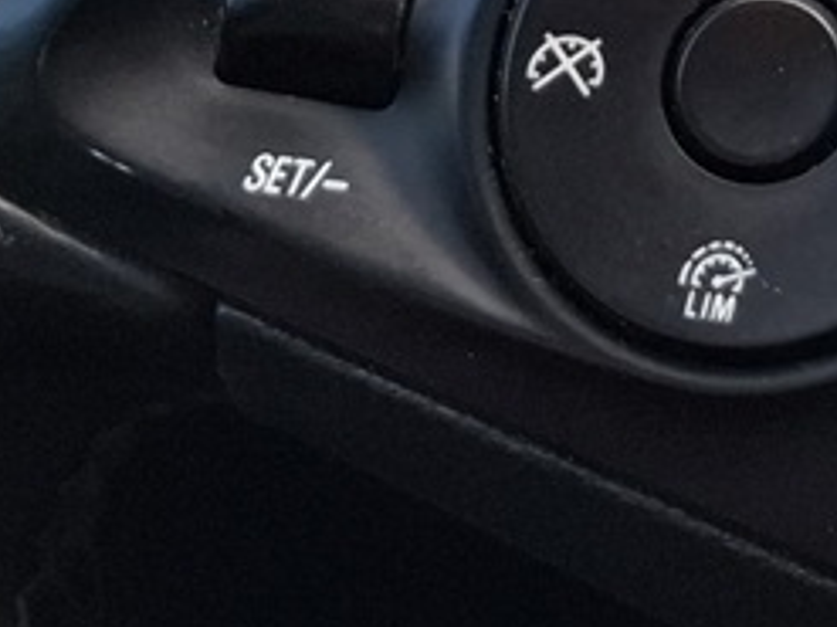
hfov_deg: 13.4
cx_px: 1440
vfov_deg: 10.2
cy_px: -613
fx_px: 3238
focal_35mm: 134
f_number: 1.8
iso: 50
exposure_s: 1/199
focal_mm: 5.54
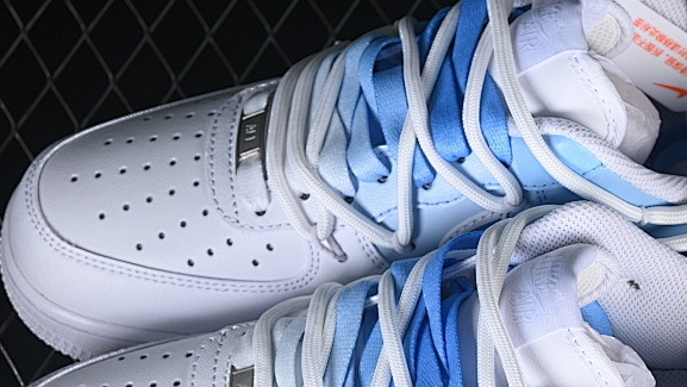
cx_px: 462
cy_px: 337
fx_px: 2679
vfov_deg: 8.2
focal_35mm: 147
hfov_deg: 14.6
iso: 160
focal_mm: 50
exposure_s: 1/80
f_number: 7.1
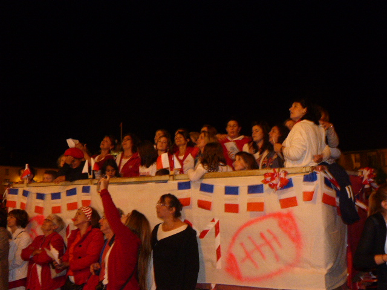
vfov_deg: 36.0
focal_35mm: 40
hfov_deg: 46.8
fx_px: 447
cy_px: 145
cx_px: 194
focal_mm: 7.1
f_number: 3.1
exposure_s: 1/15
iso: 800
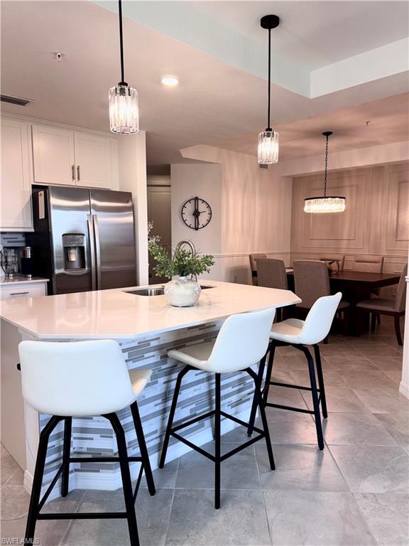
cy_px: 273
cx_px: 204
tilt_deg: -6.0
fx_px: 378
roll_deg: +0.2
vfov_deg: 71.6
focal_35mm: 24
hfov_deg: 56.8
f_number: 1.78
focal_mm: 6.76
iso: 125
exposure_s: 1/120
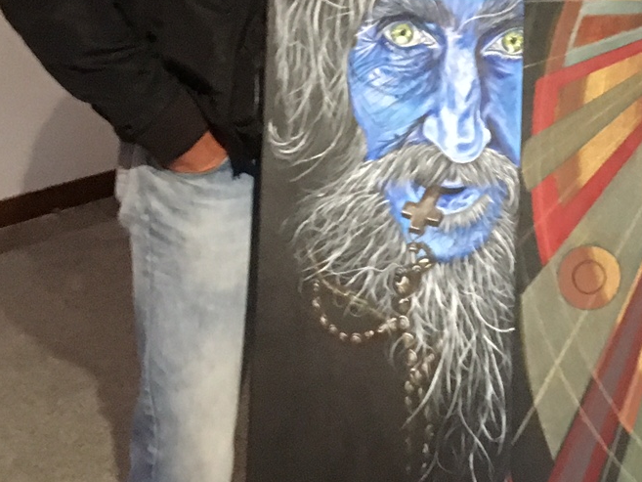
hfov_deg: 20.9
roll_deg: -1.0
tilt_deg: -10.5
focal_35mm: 89
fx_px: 1651
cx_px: 715
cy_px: 71
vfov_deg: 16.4
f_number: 2.2
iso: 250
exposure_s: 1/17
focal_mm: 4.15
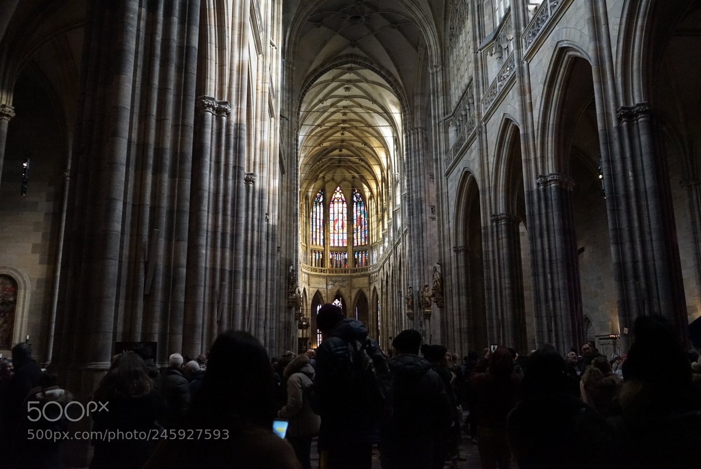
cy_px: 234
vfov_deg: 45.0
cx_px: 350
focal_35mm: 29
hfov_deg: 63.6
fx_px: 565
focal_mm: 29
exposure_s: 1/160
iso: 6400
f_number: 3.5
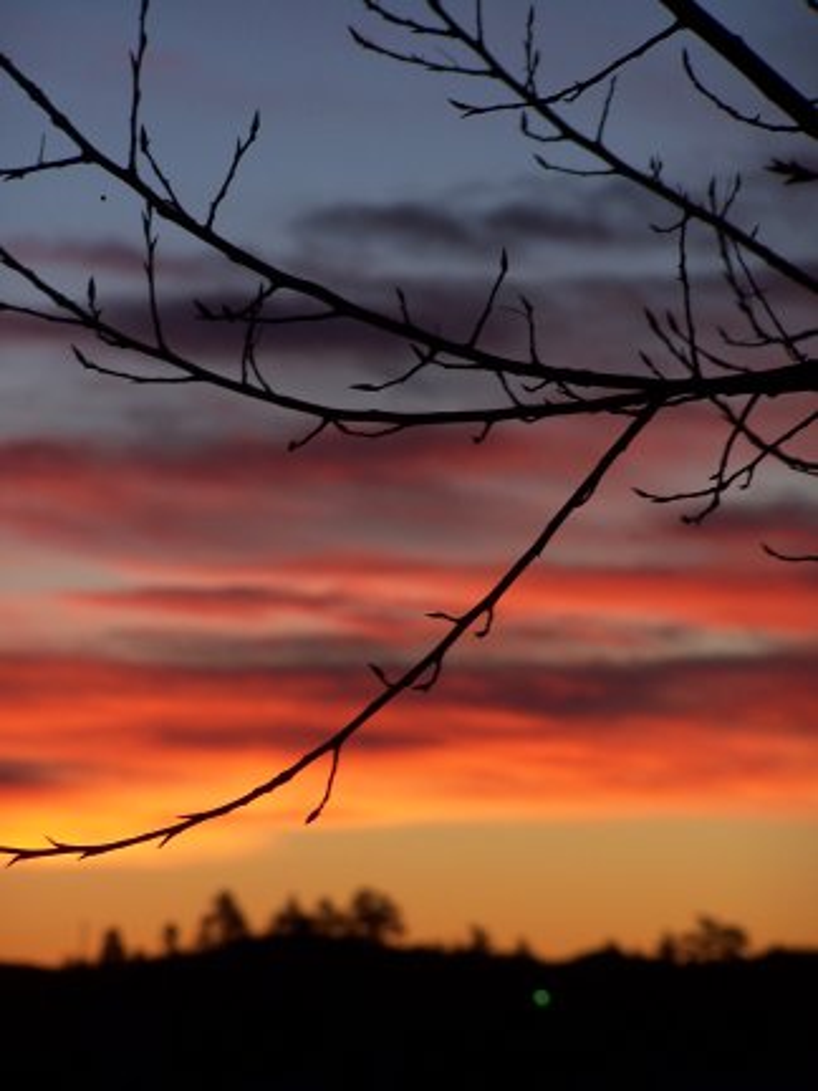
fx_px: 6585
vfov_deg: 9.5
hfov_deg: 7.1
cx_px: 409
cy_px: 546
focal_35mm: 209
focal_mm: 34.6
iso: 80
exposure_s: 1/160
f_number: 3.2
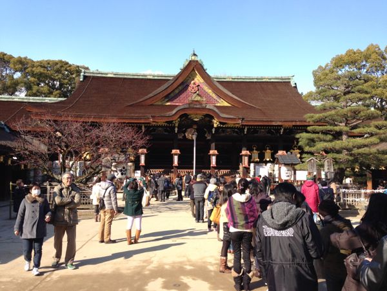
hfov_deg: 55.4
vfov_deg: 42.9
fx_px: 369
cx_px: 194
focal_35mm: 33
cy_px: 146
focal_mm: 4.13
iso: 50
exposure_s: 1/686
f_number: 2.4
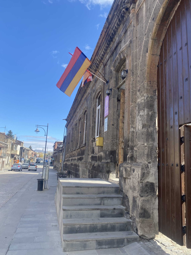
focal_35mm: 26
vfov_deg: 67.3
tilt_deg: +10.0
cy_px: 128
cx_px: 96
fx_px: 191
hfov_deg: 53.1
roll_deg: -3.0
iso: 32
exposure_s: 1/949
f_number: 1.8
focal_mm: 4.25
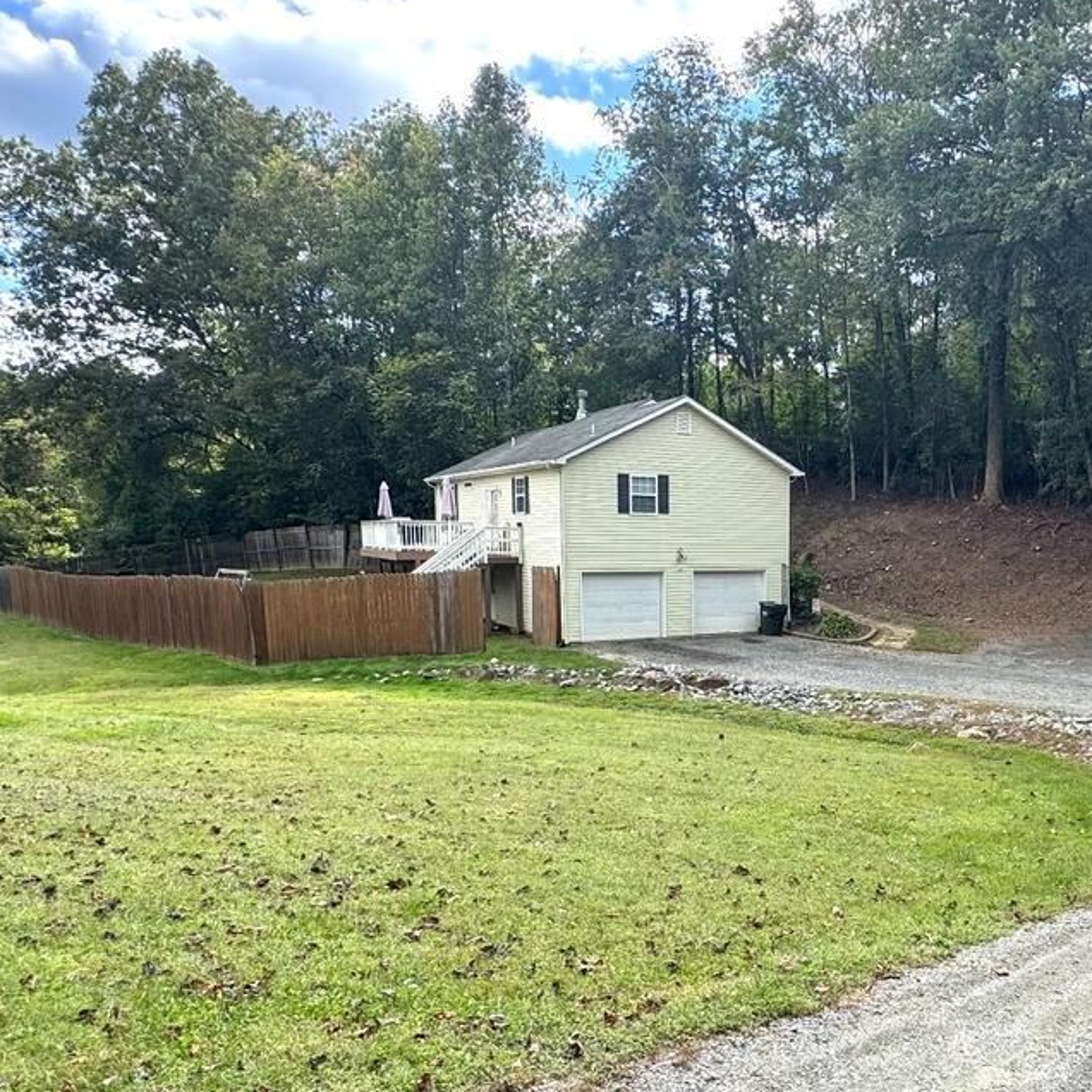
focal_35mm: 28
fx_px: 999
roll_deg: -0.9
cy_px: 675
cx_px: 821
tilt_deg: -9.1
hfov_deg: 54.6
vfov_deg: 56.7
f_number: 2.2
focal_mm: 2.22
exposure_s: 1/421
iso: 40
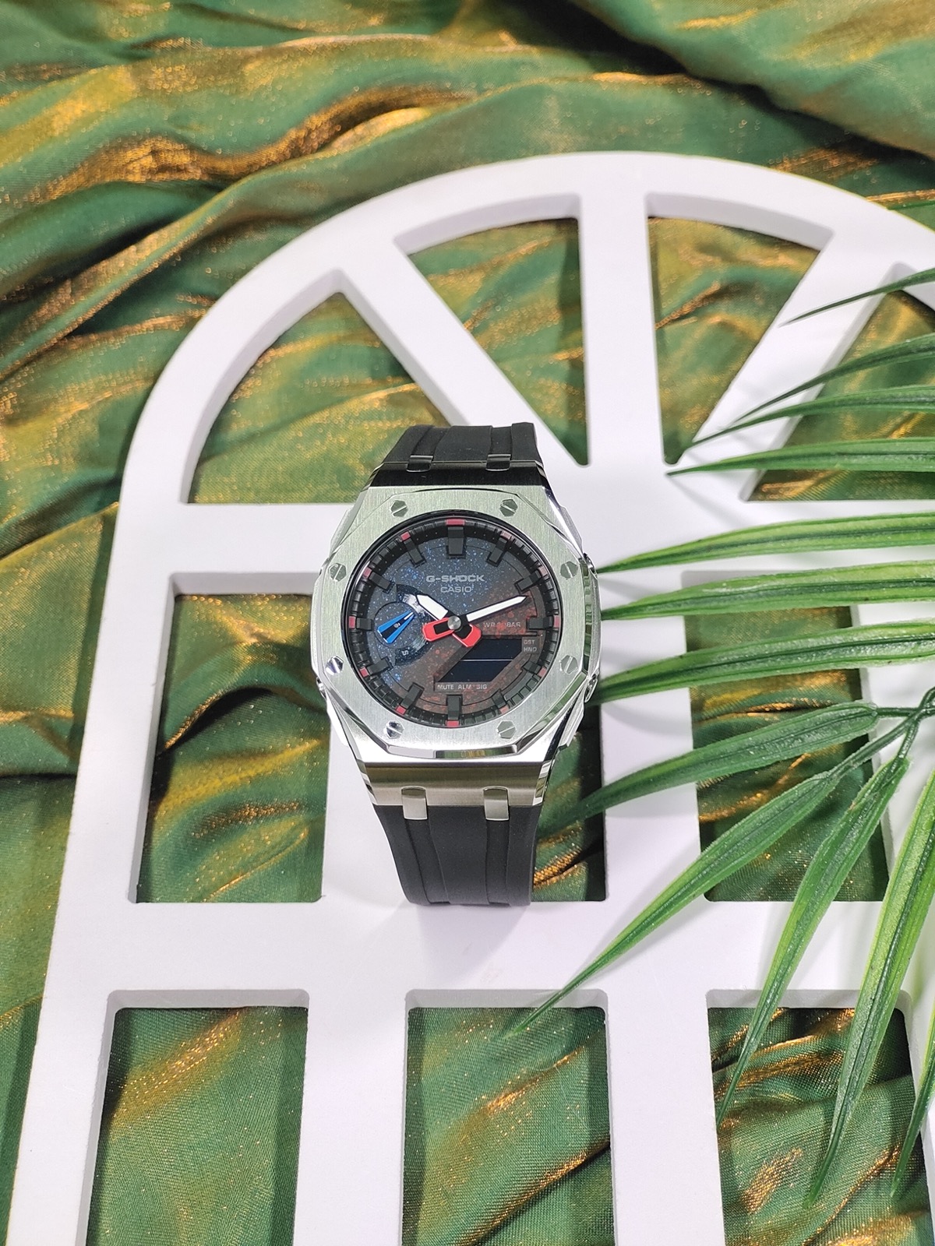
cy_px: 623
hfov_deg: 29.1
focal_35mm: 50
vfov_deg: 38.2
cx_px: 468
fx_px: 1801
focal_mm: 7.55
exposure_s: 1/100
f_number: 2.08
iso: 74
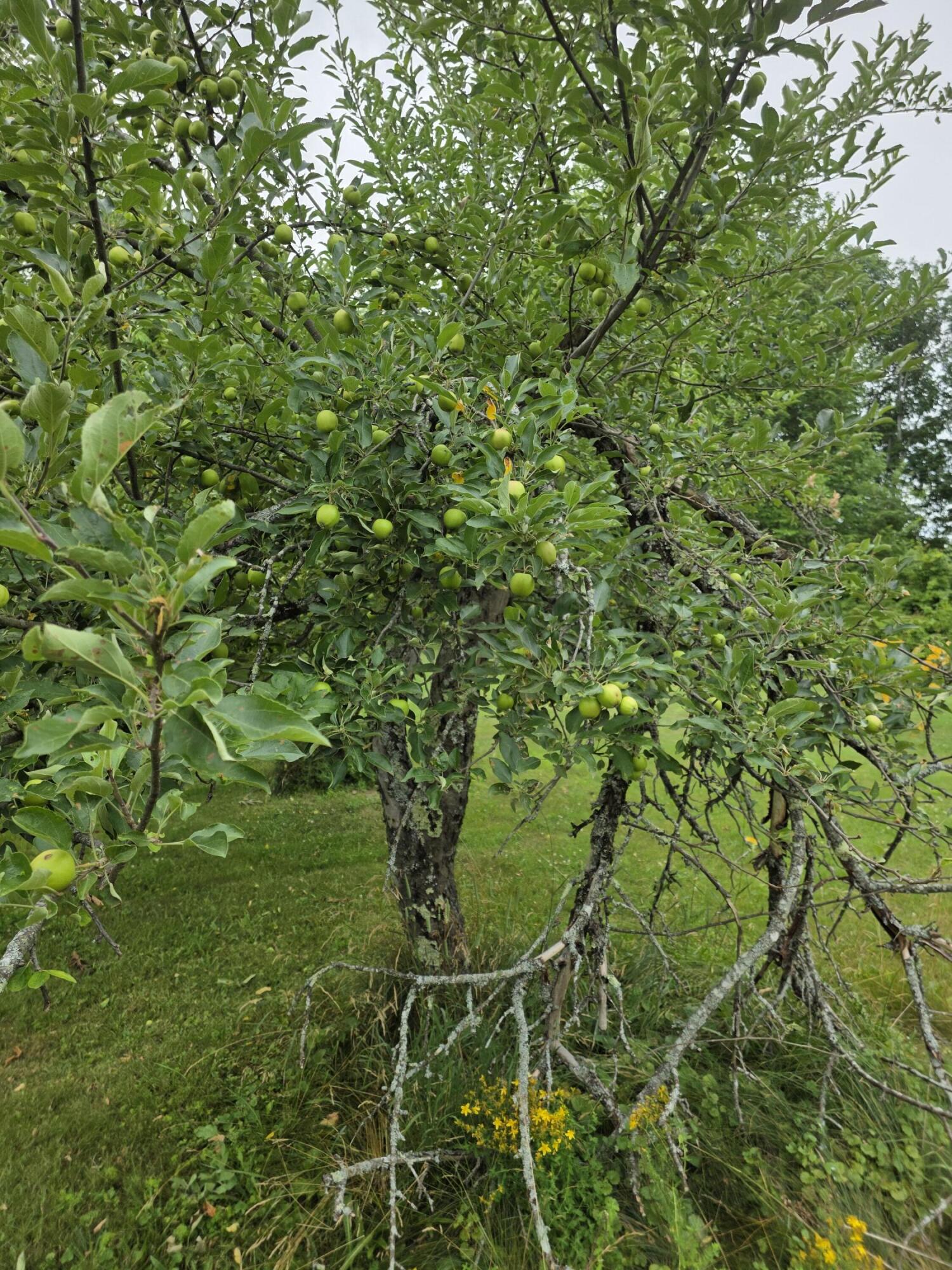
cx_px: 476
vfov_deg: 73.9
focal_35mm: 23
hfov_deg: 58.9
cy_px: 635
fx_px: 843
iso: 80
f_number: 1.7
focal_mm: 6.3
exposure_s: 1/2953
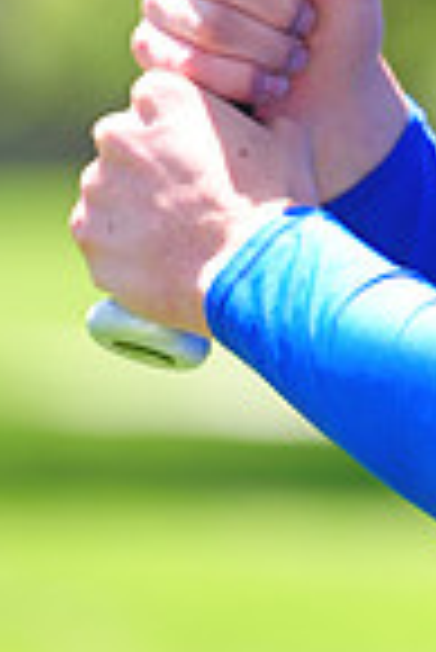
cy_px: -441
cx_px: 710
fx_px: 14498
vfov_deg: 2.6
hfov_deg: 1.7
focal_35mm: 800
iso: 200
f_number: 4.5
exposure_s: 1/320
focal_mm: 200
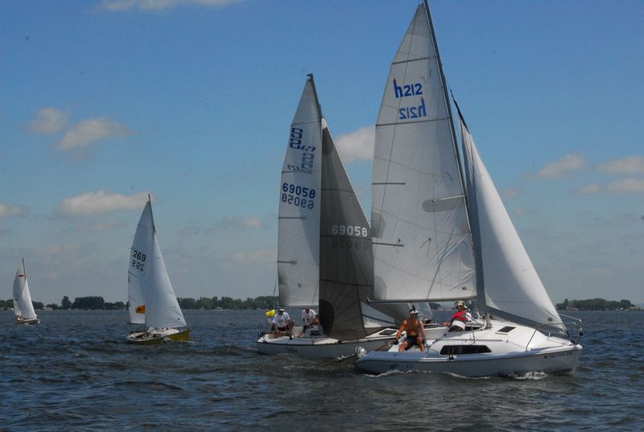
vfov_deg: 18.3
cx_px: 322
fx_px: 1344
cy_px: 216
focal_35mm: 75
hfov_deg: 26.9
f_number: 14
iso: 1000
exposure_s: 1/800
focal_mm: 50
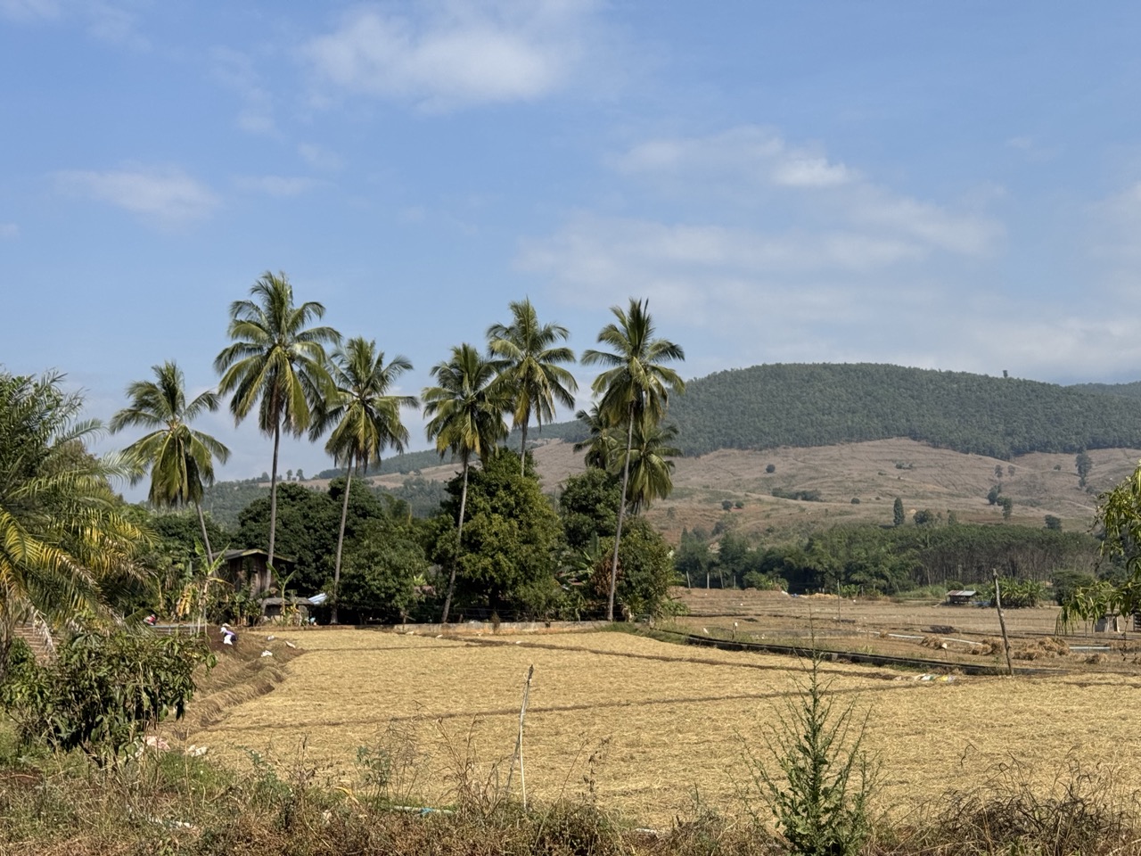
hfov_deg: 39.7
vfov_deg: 30.3
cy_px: 428
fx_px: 1582
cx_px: 570
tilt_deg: +5.3
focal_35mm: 48
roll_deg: +0.8
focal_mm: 6.76
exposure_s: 1/5376
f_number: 1.78
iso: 64
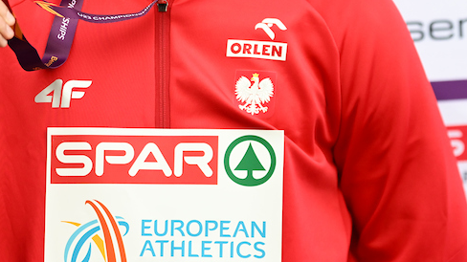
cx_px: 89
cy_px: 11
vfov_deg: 3.5
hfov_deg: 6.2
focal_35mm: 348
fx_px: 4307
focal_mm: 135
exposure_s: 1/3200
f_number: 2
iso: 1250
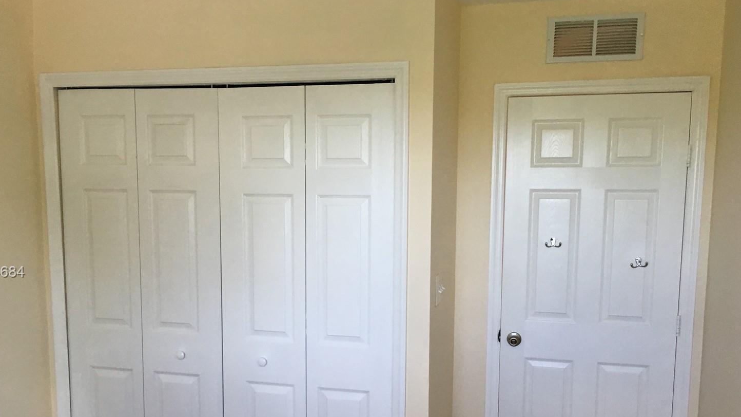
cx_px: 357
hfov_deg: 56.6
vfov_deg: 33.5
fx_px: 688
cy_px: 273
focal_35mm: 35
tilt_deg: -6.3
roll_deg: -0.6
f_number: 2.2
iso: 40
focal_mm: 4.15
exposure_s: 1/30
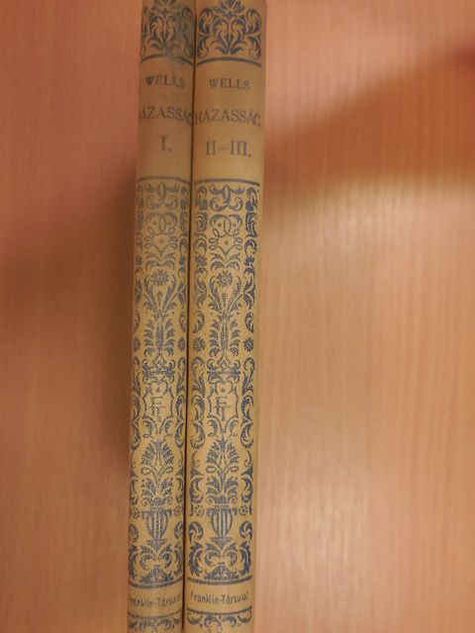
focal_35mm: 33
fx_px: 604
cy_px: 316
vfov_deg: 55.4
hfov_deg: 42.9
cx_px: 238
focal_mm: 5.9
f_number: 3.7
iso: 280
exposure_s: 1/30
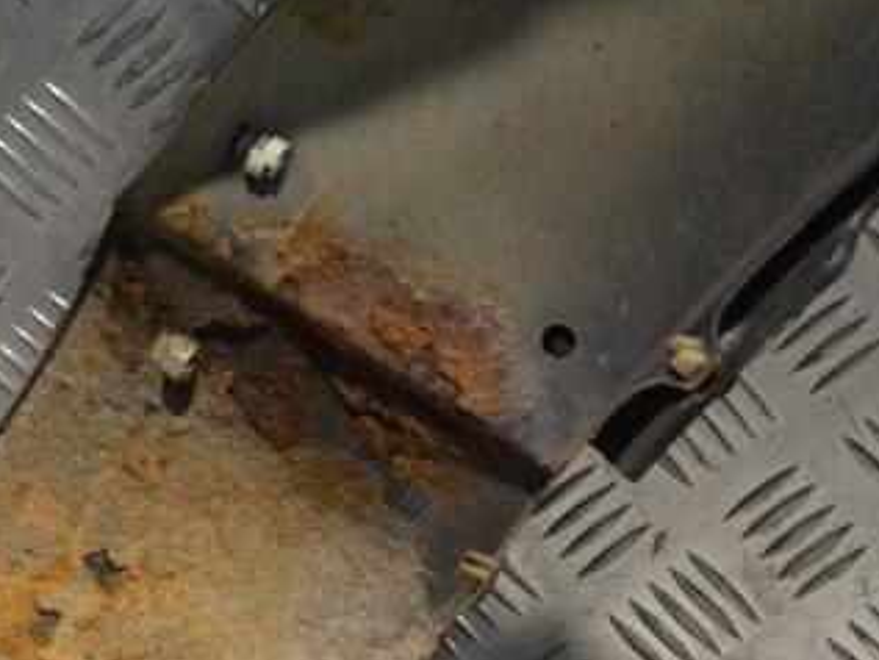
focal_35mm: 150
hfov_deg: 13.1
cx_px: 266
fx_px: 3808
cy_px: 438
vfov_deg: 9.9
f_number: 8
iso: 3200
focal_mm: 55
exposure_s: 1/250
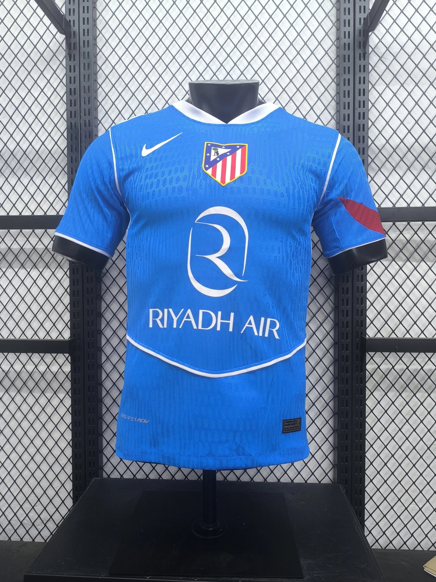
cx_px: 218
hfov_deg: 58.9
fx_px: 386
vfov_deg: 73.9
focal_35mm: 23
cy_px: 291
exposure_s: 1/50
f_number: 1.65
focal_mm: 6.14
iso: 640
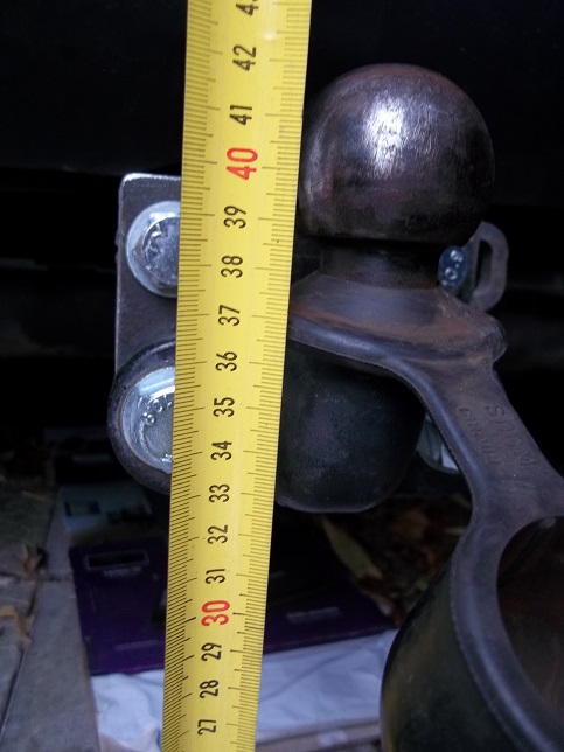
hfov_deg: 44.2
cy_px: 376
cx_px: 282
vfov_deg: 56.8
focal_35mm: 32
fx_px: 695
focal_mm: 5.7
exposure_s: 1/30
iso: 105
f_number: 2.9
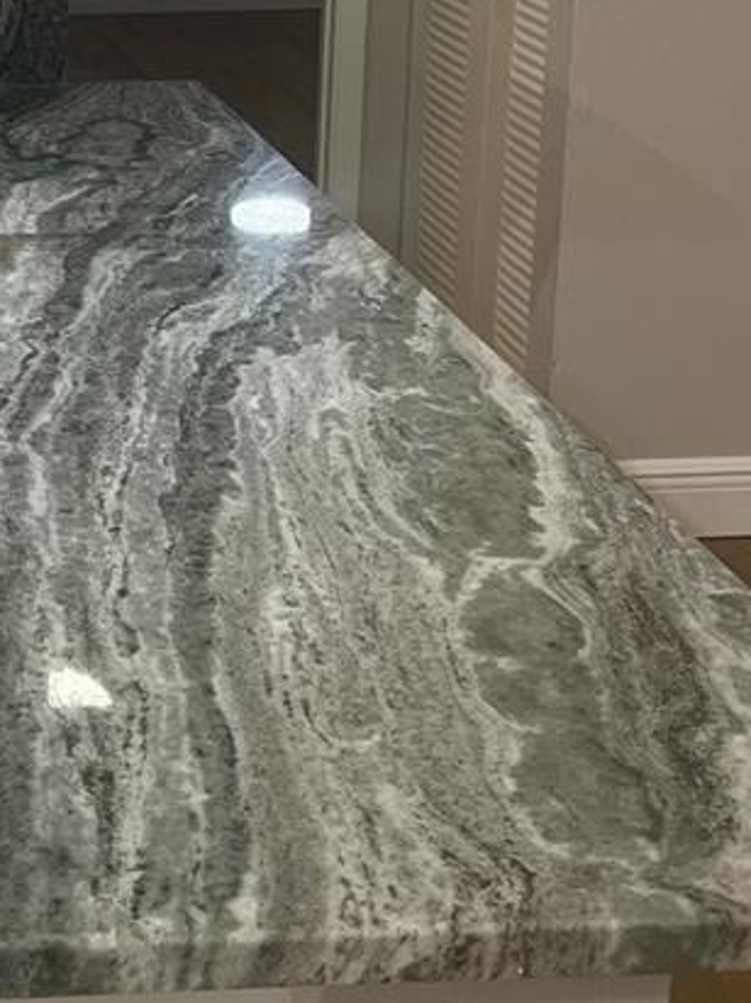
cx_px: -161
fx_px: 2200
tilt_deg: -12.5
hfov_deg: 18.3
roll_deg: +1.3
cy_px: 102
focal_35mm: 76
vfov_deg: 24.9
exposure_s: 1/120
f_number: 1.5
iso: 125
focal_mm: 5.7
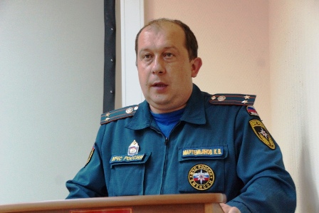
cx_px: 160
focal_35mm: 68
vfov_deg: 20.2
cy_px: 106
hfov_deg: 29.9
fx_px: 598
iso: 2000
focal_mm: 45
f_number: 4.5
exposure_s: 1/80
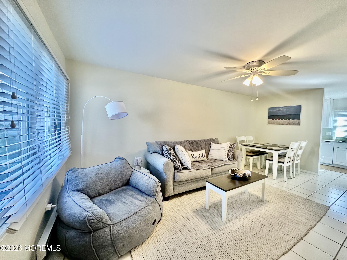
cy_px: 130
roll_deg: -1.9
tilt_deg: -1.8
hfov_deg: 102.1
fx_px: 140
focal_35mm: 14
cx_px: 174
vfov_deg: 85.7
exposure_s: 1/120
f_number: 2.2
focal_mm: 2.22
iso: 200
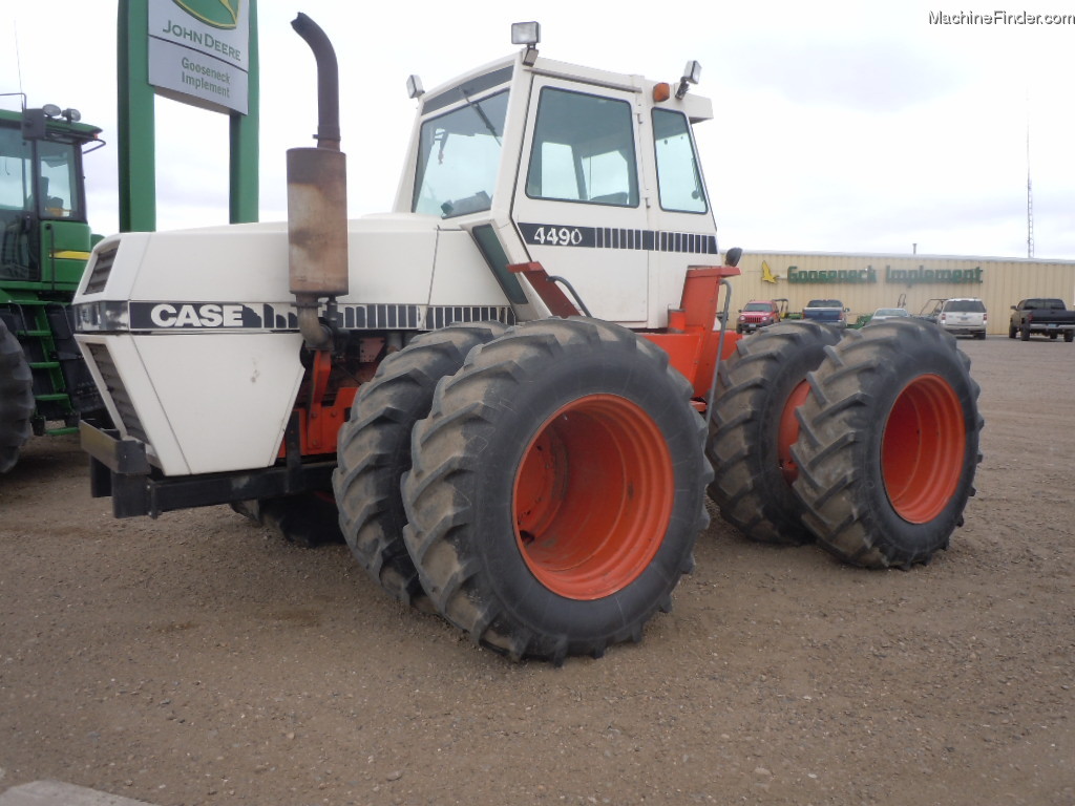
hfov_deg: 63.4
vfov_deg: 49.7
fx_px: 870
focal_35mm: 28
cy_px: 403
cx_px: 538
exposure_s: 1/125
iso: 100
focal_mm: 5
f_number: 3.7
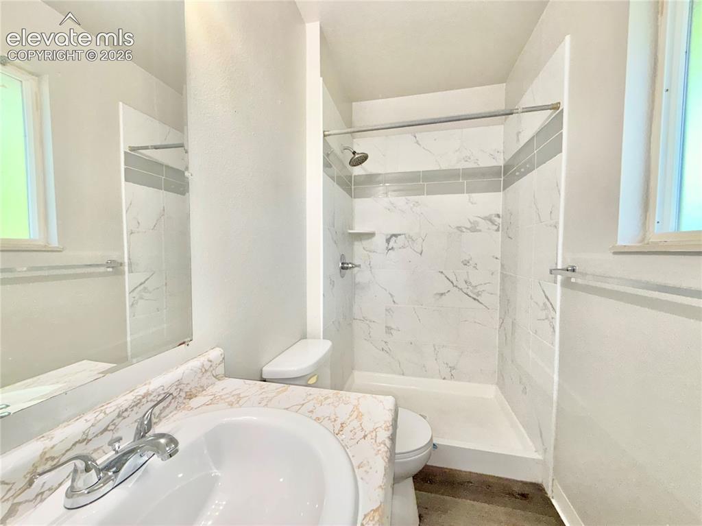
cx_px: 351
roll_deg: -0.4
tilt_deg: -2.5
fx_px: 284
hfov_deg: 102.1
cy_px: 263
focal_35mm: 14
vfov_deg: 85.6
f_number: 2.2
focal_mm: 2.22
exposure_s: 1/120
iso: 640
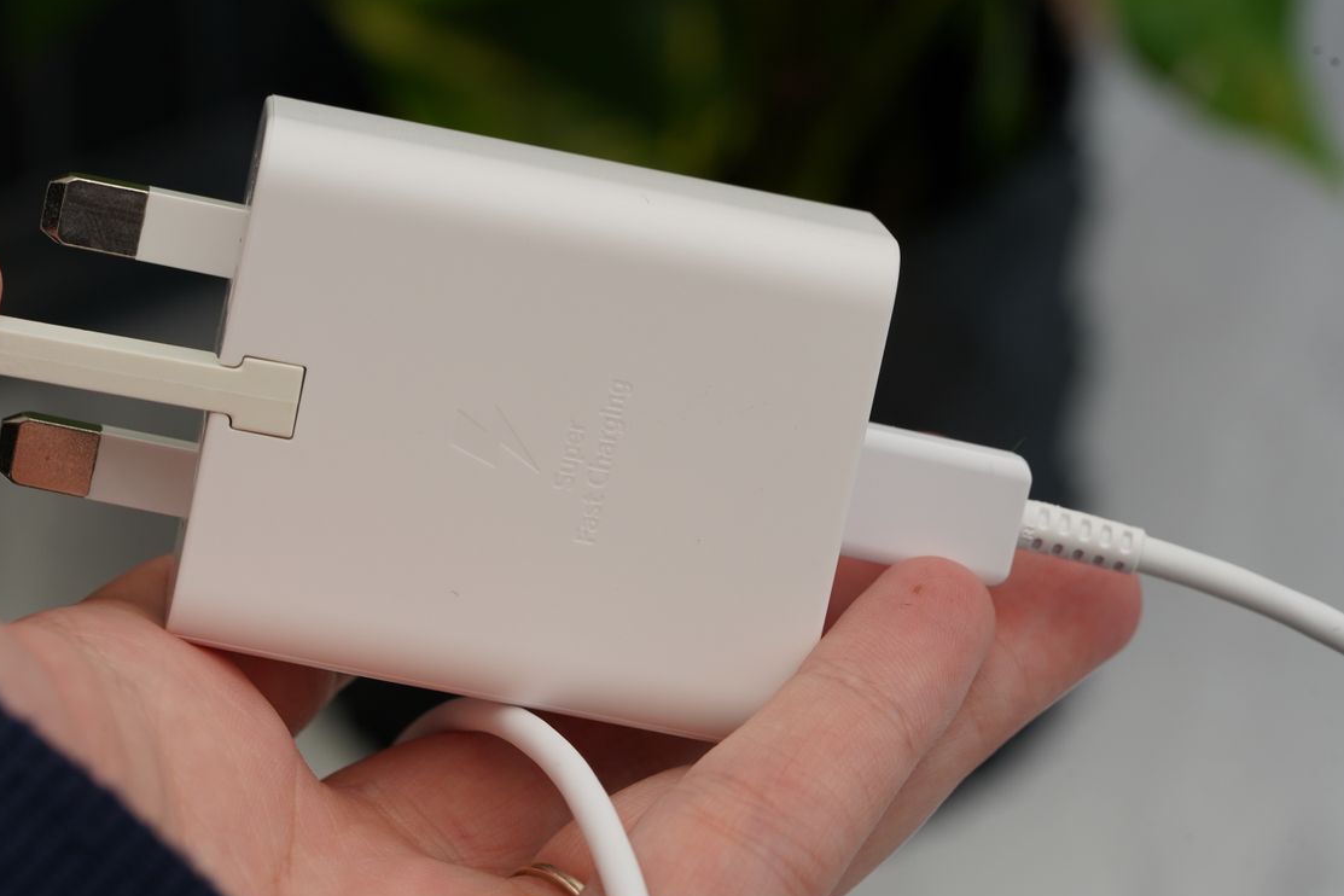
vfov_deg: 14.1
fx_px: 3621
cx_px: 657
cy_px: 478
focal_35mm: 97
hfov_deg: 21.0
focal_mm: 90
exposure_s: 1/160
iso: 500
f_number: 10
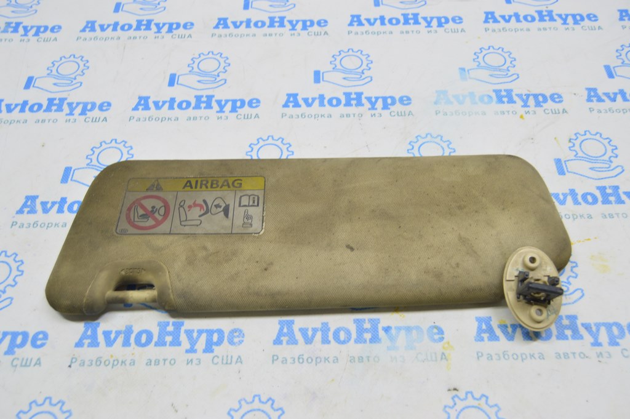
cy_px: 210
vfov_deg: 38.3
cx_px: 315
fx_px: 603
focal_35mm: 34
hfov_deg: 55.1
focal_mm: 23
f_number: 5.6
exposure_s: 1/20
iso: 400
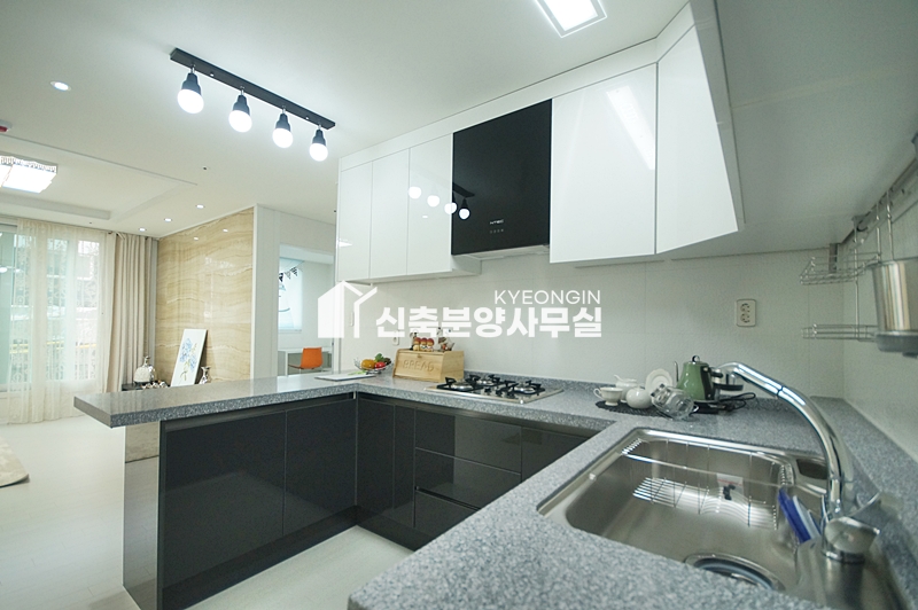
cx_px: 459
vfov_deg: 77.2
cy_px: 305
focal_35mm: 15
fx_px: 382
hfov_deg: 100.4
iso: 800
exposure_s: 1/200
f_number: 4
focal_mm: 10
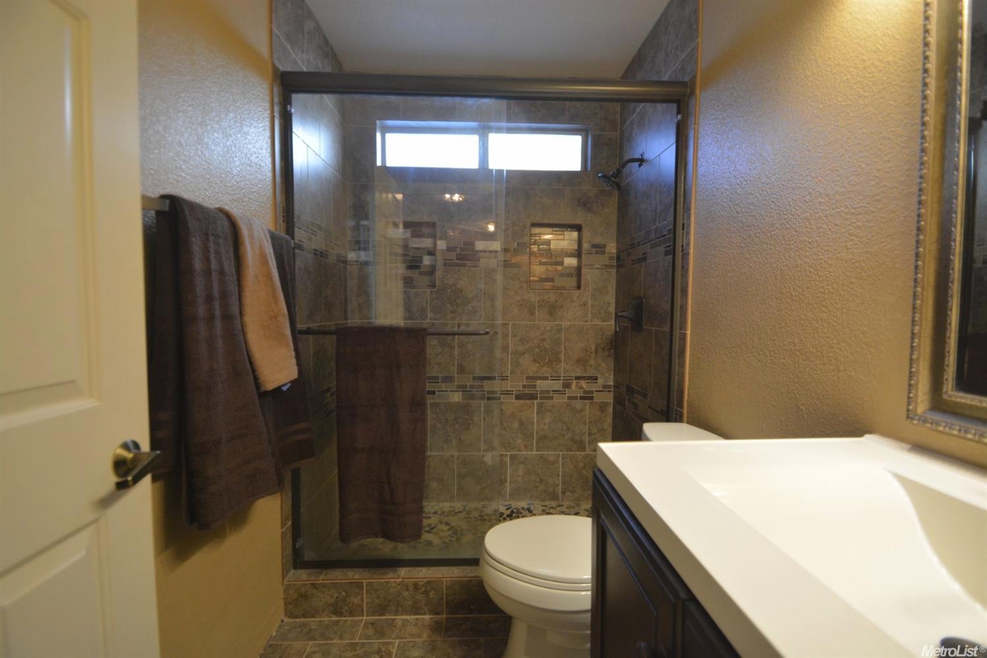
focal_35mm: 15
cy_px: 329
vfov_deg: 77.3
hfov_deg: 100.4
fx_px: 411
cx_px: 494
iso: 800
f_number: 3.5
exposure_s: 1/50
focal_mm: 10
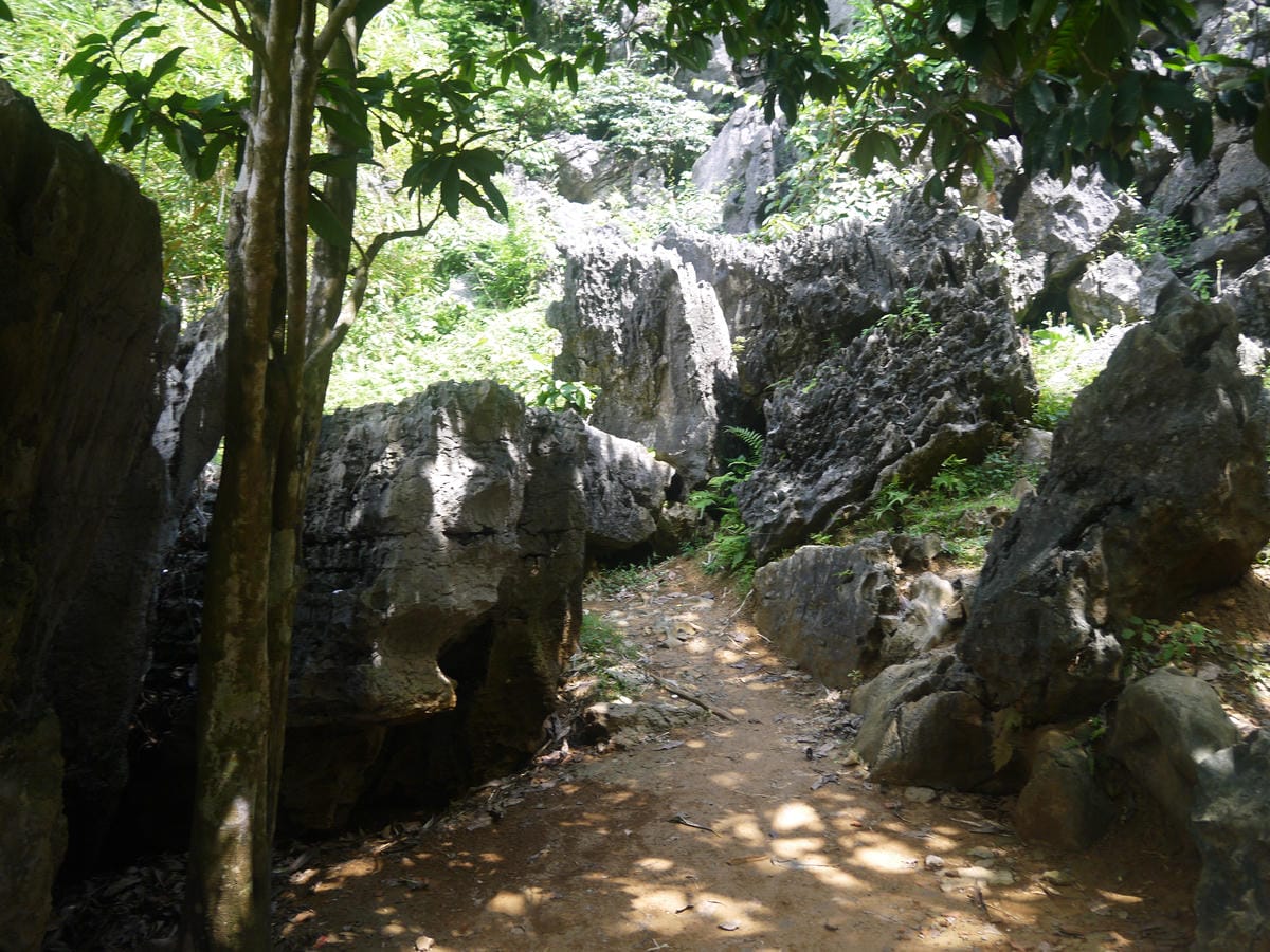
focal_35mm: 28
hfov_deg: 63.4
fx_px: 1027
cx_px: 635
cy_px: 476
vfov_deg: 49.7
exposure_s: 1/125
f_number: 3.5
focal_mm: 14
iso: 160
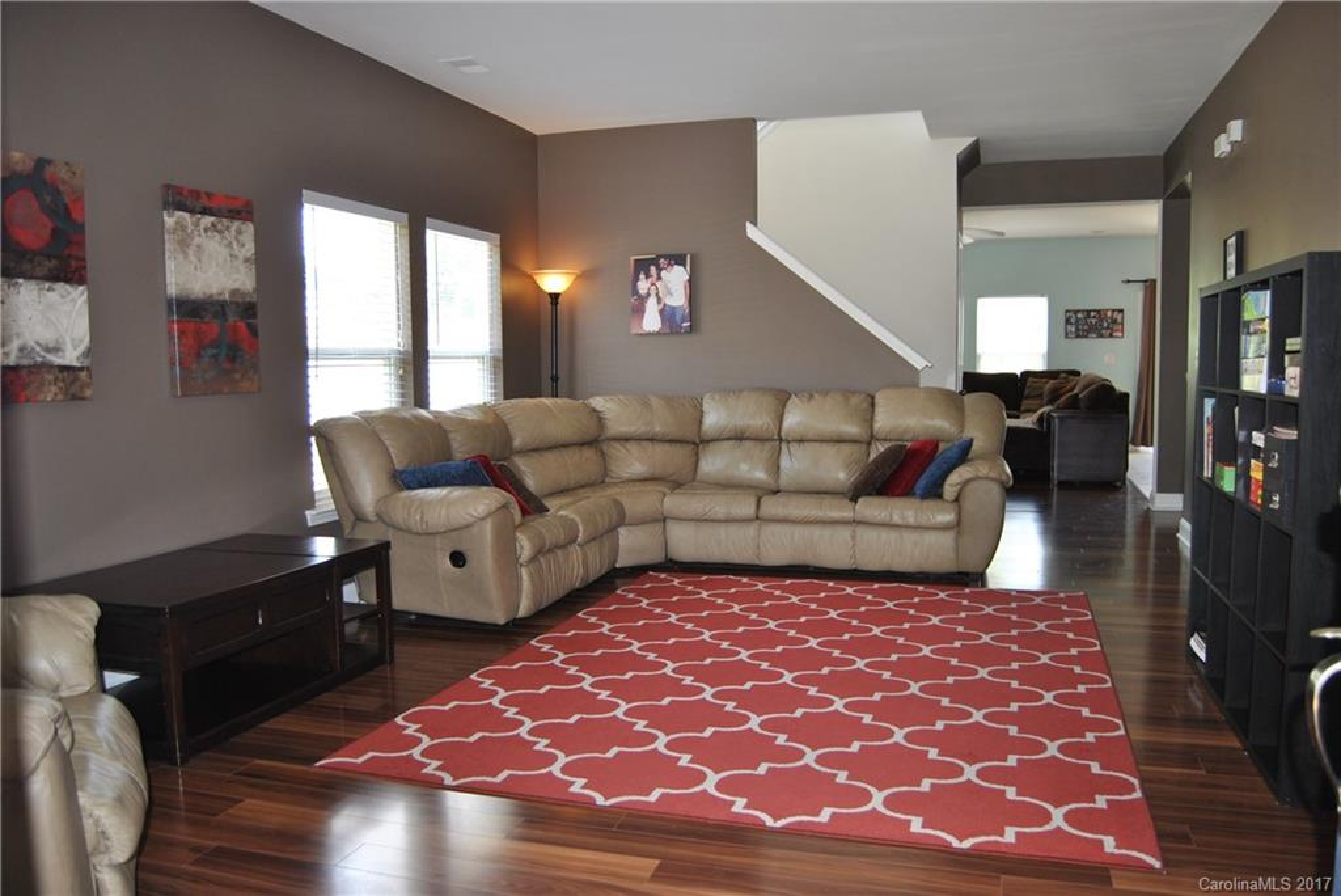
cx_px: 670
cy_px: 448
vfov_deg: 48.0
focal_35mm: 27
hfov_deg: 67.4
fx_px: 1006
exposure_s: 1/60
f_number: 3.5
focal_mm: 18
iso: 200
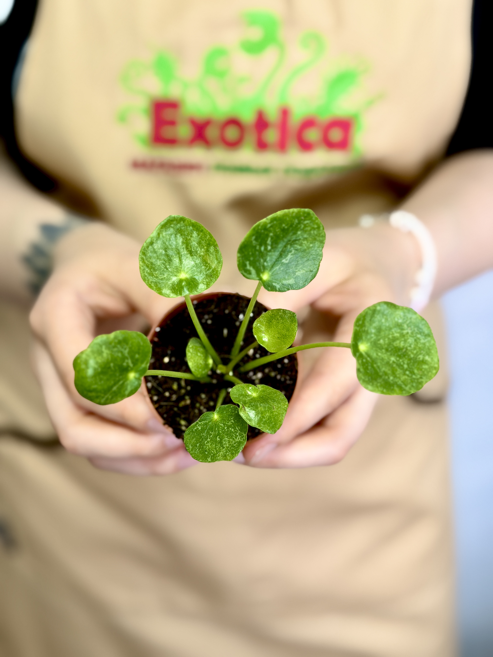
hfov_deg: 30.3
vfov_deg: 39.7
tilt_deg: -35.3
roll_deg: -1.9
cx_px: 246
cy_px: 328
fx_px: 911
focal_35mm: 48
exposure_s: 1/120
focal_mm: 6.76
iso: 80
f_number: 1.78
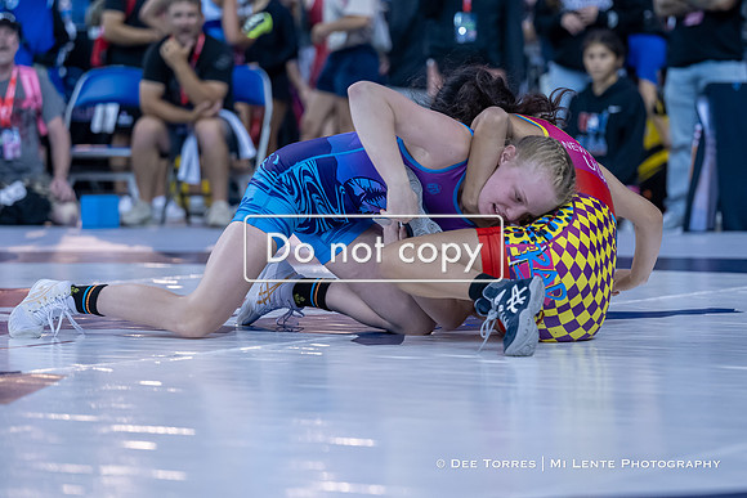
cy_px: 250
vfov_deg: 10.0
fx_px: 2852
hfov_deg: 14.9
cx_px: 428
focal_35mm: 137
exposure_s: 1/800
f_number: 2.8
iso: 1800
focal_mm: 103
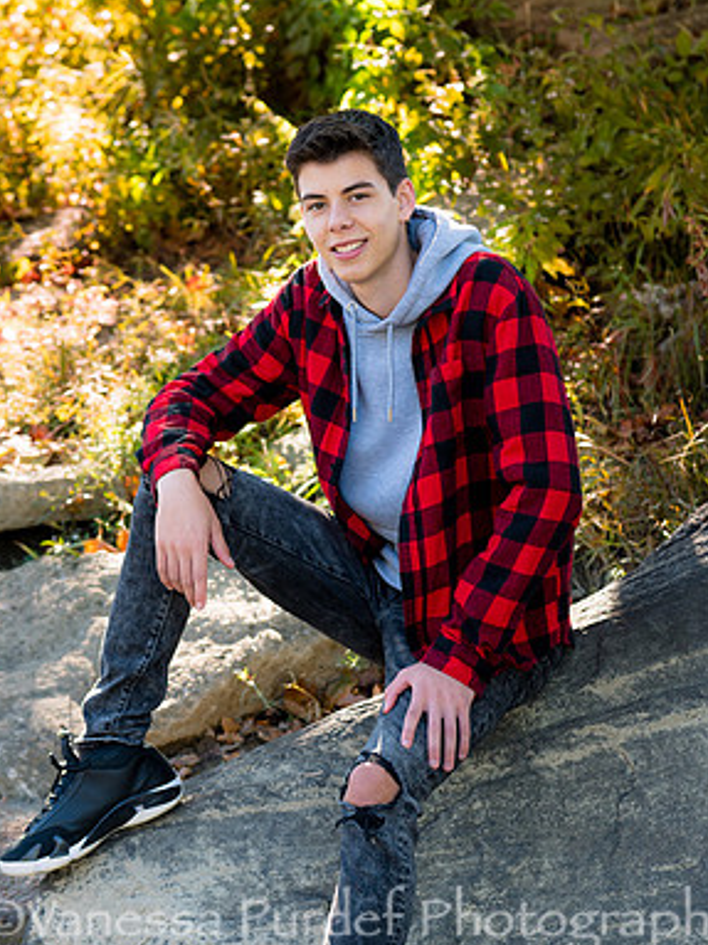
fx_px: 2756
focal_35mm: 101
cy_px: 484
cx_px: 359
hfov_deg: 14.6
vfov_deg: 19.5
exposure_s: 1/320
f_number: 2.8
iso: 200
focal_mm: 43
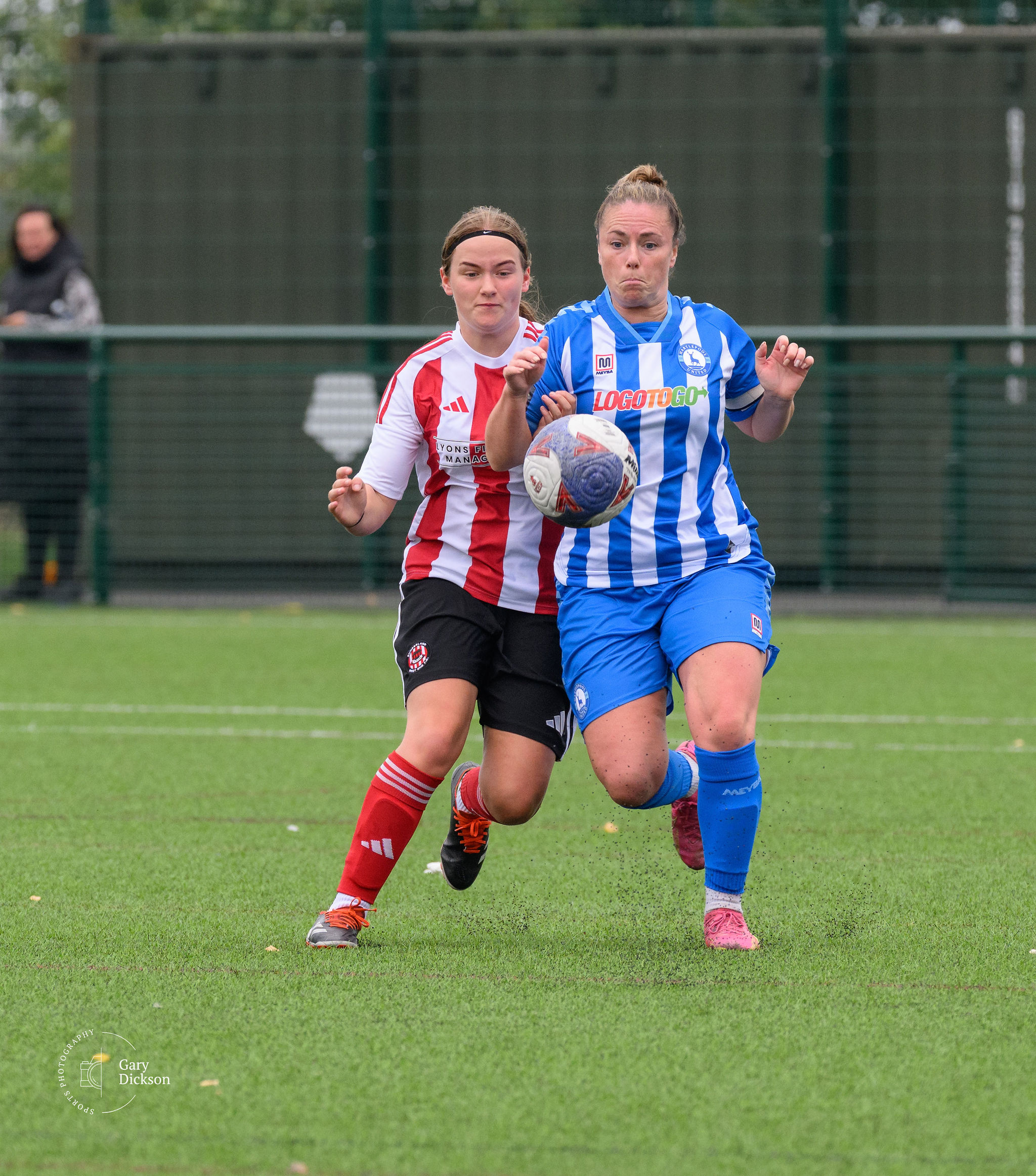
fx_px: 21061
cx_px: 508
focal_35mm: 582
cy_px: 689
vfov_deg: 3.2
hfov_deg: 2.8
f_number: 5
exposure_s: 1/1250
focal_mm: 260
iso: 1000
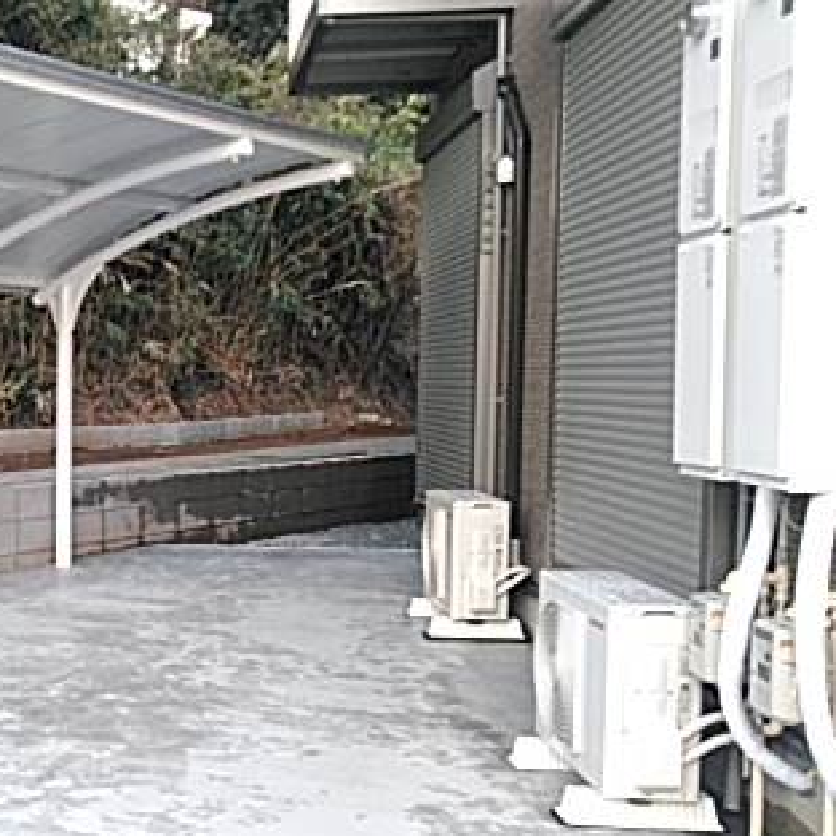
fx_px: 1339
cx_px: 24
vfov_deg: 34.6
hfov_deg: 32.3
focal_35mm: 49
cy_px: 469
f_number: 2.2
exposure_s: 1/120
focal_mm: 3.46
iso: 110
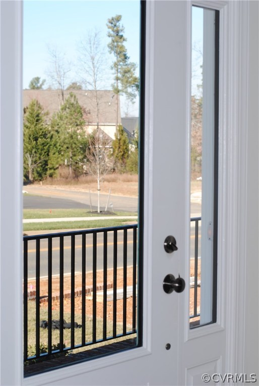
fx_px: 807
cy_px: 193
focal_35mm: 75
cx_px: 130
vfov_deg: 27.0
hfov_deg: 18.2
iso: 100
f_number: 5.6
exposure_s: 1/200
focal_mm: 50
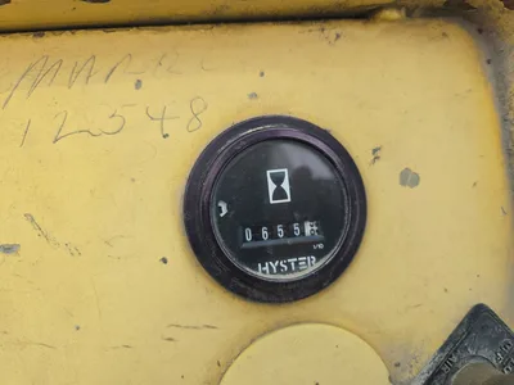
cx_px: 257
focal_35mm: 23
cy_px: 192
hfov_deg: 73.9
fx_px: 342
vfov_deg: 58.9
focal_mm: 5.4
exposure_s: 1/542
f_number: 1.8
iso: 25
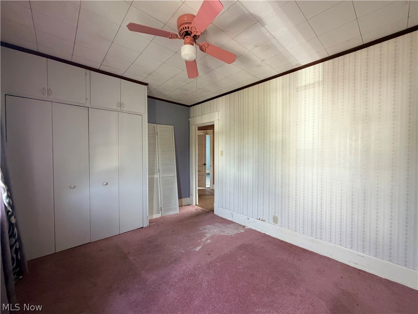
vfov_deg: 85.7
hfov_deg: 102.1
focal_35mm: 14
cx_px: 209
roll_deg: +1.9
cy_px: 157
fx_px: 169
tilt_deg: -0.6
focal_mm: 2.22
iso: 320
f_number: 2.2
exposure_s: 1/90
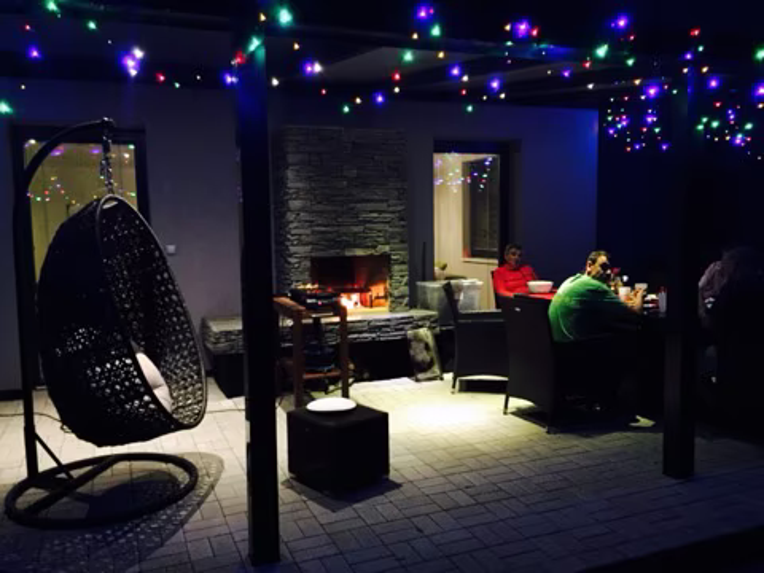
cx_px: 382
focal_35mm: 29
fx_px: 640
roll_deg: +1.0
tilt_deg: -5.7
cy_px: 286
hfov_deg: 61.7
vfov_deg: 48.2
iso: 640
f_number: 2.2
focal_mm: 4.15
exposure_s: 1/17
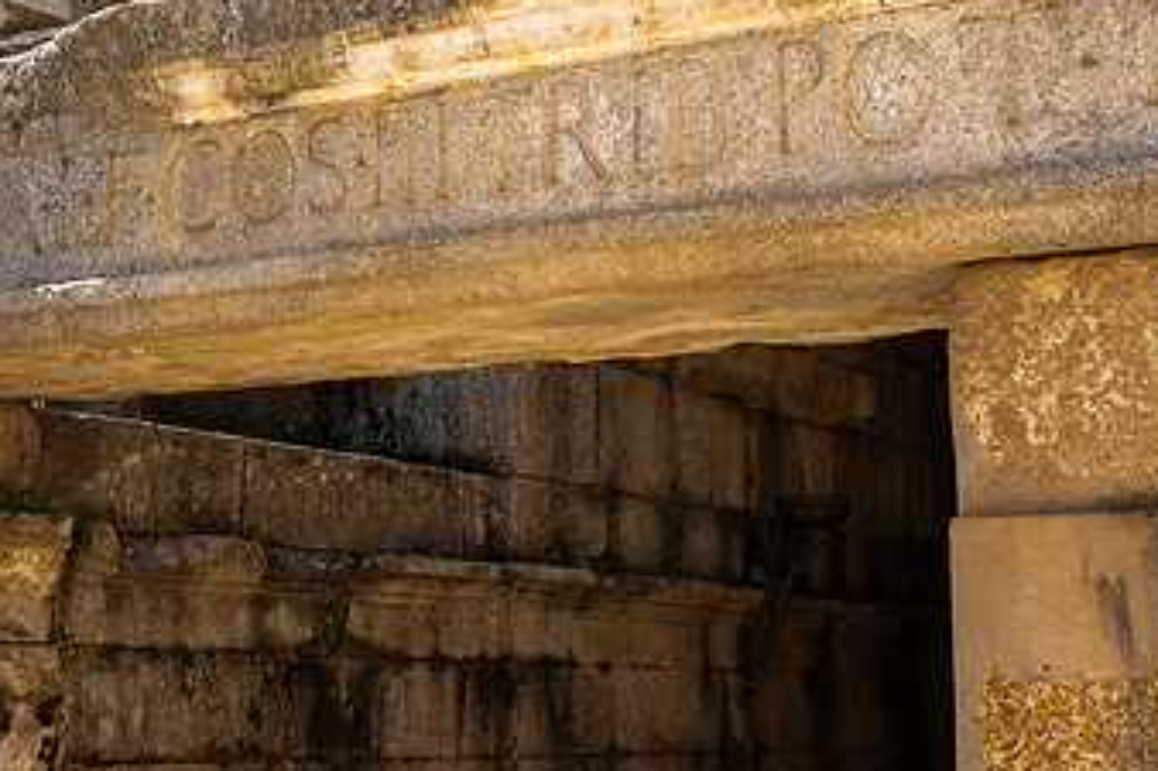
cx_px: 497
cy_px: 139
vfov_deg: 20.0
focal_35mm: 67
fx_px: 2154
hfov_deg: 30.1
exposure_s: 1/400
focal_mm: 14.3
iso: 1250
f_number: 6.3
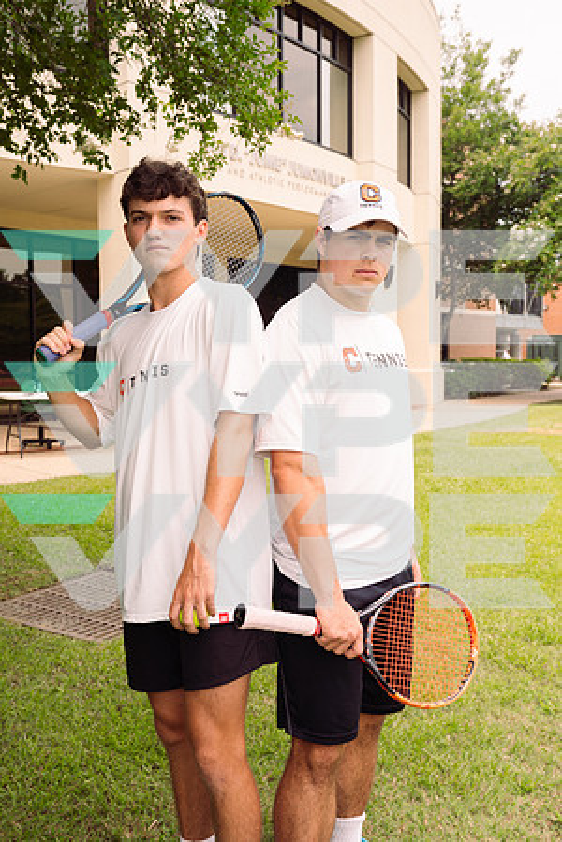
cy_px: 421
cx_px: 281
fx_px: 913
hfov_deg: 34.2
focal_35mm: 39
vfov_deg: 49.6
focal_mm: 39
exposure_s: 1/200
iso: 100
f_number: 7.1
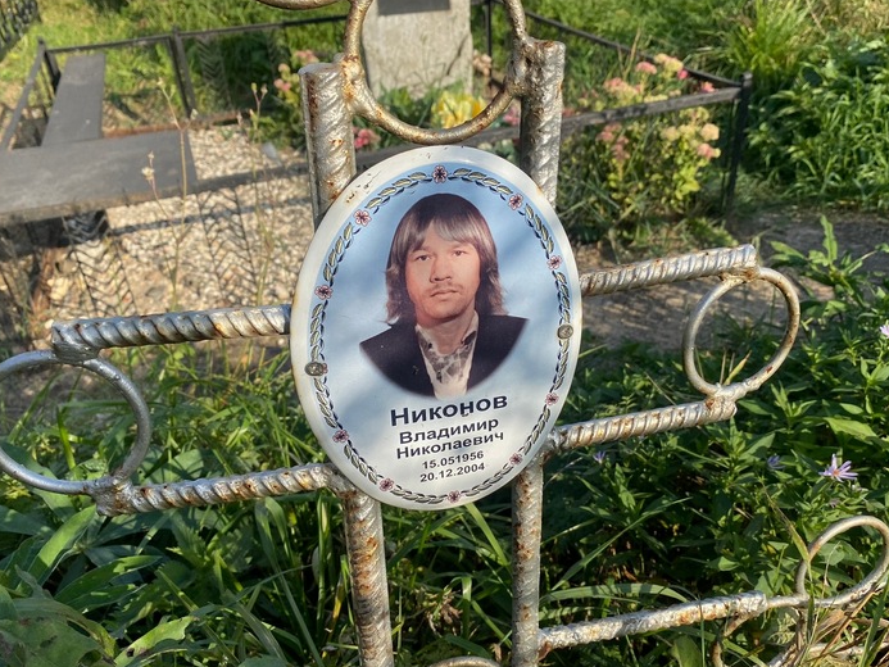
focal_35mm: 30
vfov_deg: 46.8
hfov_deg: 59.9
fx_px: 771
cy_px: 339
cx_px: 472
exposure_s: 1/1927
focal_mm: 4.25
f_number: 1.8
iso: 32
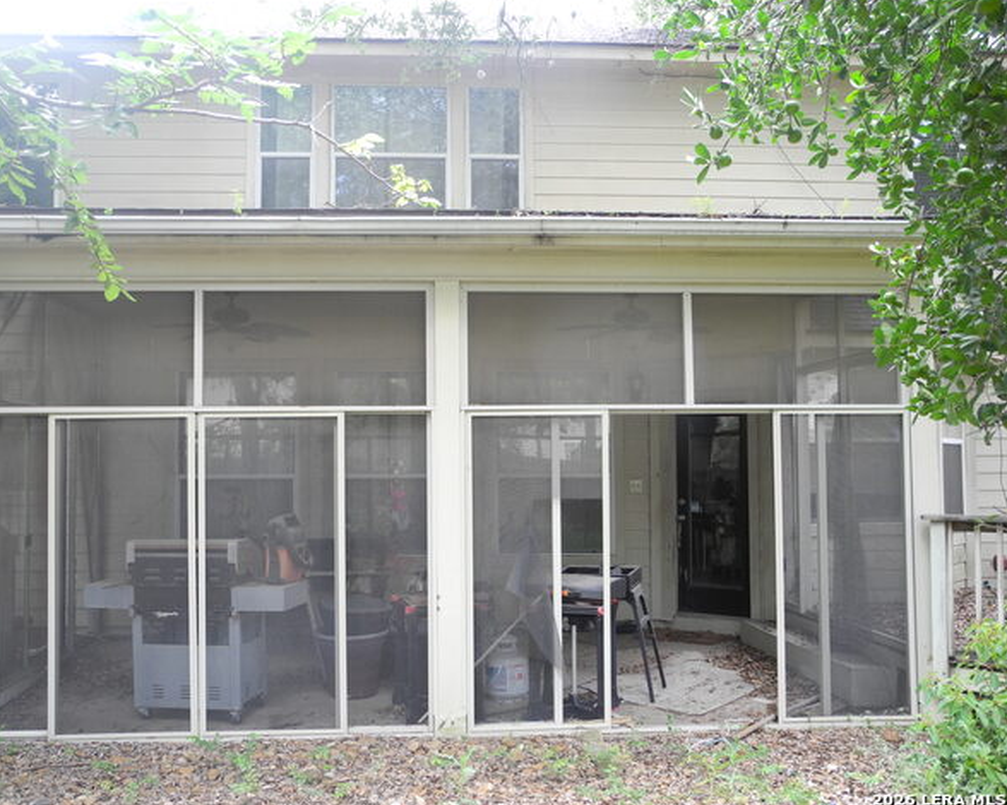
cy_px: 399
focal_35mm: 34
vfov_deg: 43.3
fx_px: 1013
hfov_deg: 52.8
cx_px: 461
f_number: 2.8
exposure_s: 1/42.8
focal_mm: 6.8
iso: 100
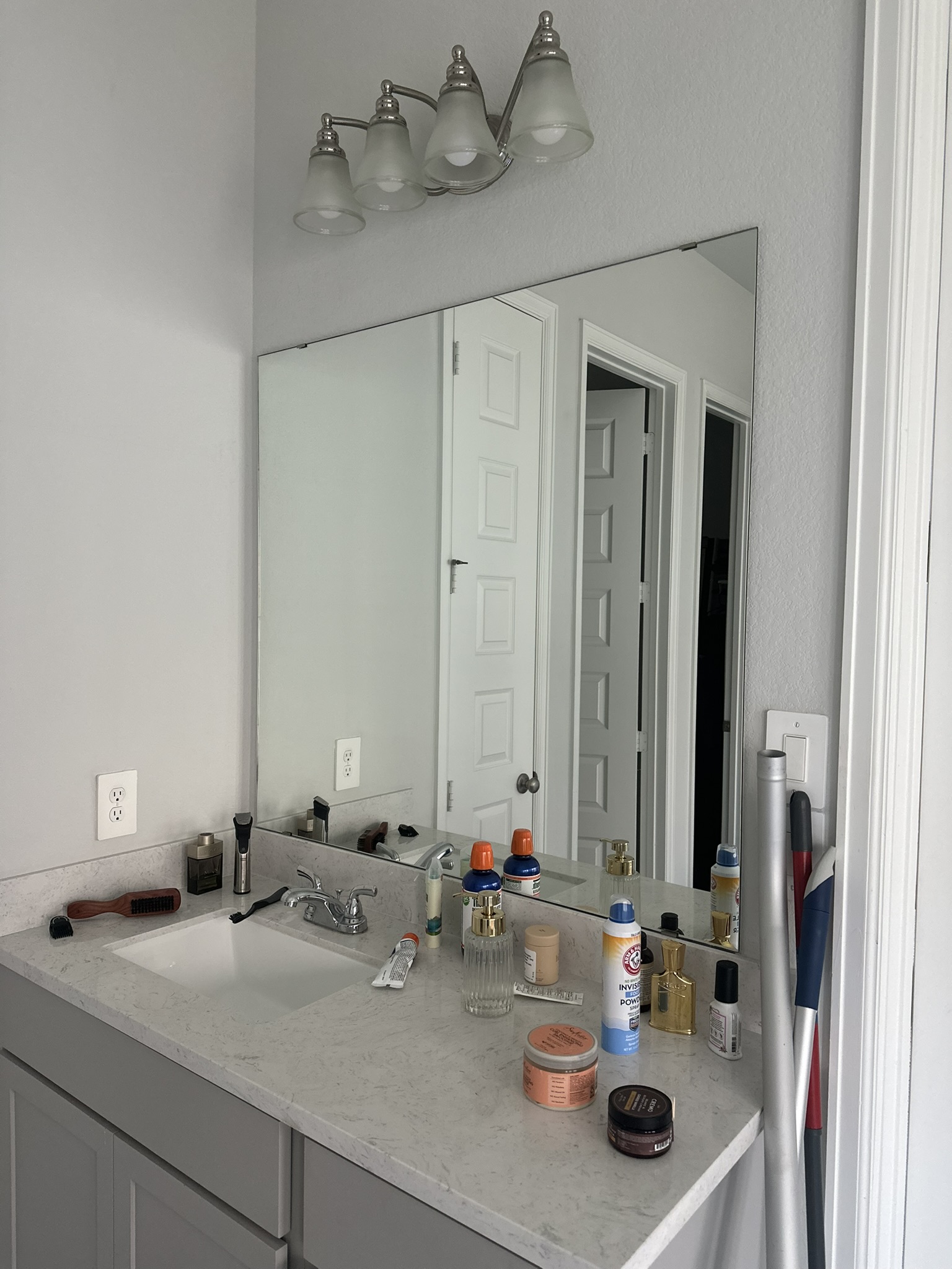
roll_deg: -1.7
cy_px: 634
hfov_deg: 56.8
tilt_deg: -1.6
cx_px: 476
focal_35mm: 24
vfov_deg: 71.6
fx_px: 880
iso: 250
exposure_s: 1/60
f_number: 1.78
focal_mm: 6.86
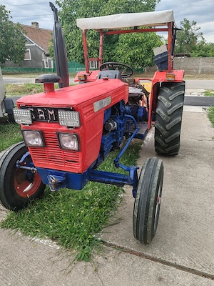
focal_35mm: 27
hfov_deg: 51.4
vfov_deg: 65.3
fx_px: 223
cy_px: 143
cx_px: 107
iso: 50
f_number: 1.9
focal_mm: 6.12
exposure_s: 1/210
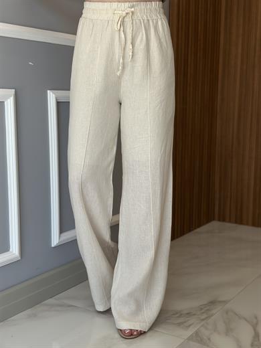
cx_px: 130
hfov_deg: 30.3
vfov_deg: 39.7
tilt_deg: -9.1
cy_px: 174
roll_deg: -0.1
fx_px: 483
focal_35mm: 48
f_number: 1.78
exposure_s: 1/538
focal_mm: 6.86
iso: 80
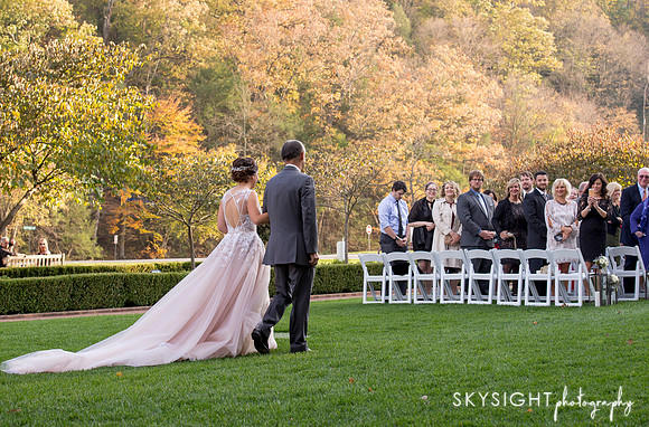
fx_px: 1329
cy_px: 213
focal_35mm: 74
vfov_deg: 18.3
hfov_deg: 27.4
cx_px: 319
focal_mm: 70
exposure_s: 1/320
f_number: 7.1
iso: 640
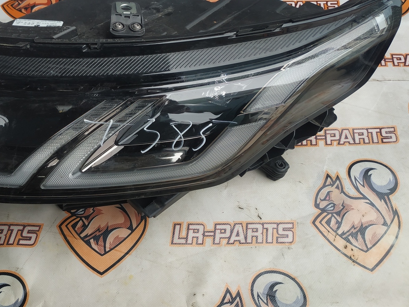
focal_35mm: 33
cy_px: 117
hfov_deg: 54.1
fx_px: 390
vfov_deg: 42.7
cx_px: 134
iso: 125
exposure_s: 1/155
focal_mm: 3.94
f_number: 1.9
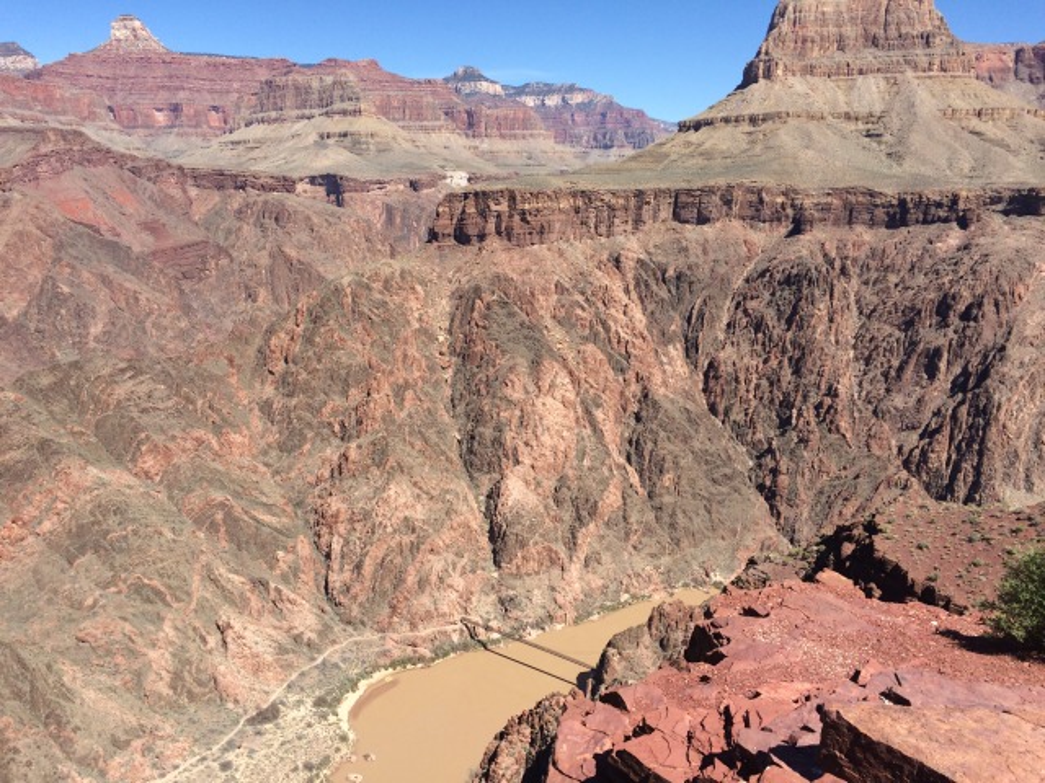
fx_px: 875
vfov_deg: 48.2
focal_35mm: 29
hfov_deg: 61.7
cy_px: 392
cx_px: 522
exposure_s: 1/1866
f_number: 2.2
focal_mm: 4.15
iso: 32
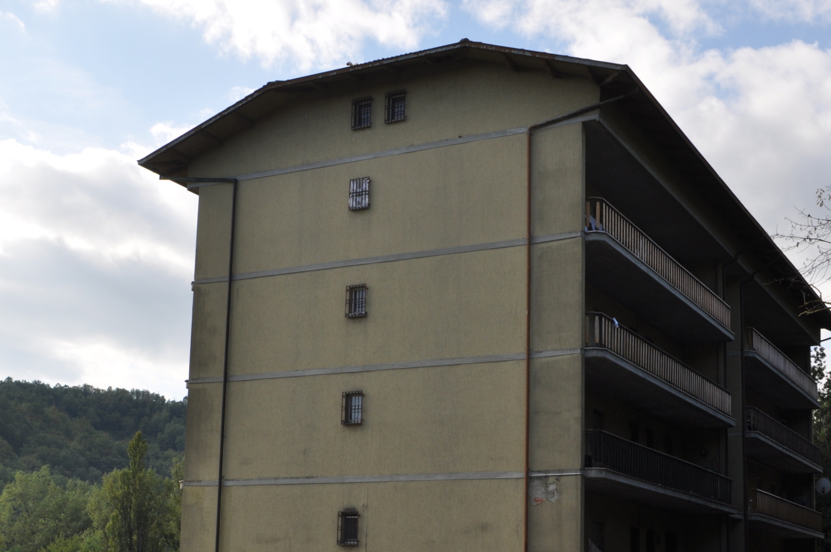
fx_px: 1176
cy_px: 401
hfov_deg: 38.9
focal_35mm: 51
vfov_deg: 26.1
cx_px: 430
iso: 200
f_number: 10
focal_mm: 22
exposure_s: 1/200
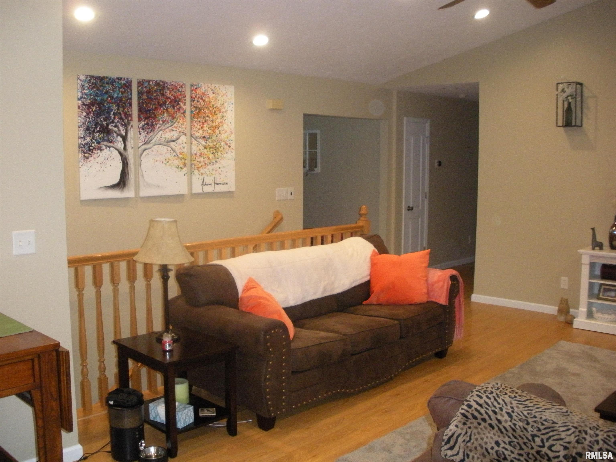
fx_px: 641
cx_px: 308
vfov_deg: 39.7
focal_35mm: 36
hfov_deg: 51.4
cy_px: 231
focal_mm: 6.3
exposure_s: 1/30
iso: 473
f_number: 3.5
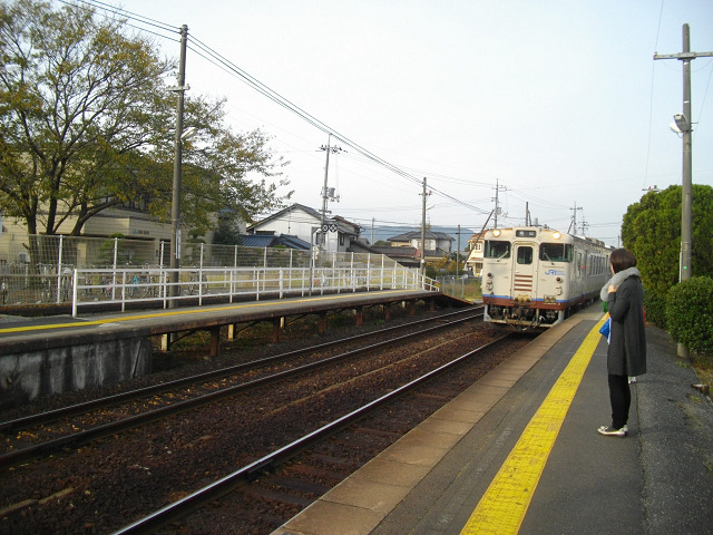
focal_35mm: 31
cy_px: 268
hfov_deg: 58.4
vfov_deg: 45.4
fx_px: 639
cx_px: 356
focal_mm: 5.7
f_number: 8.8
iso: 100
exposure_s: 1/60
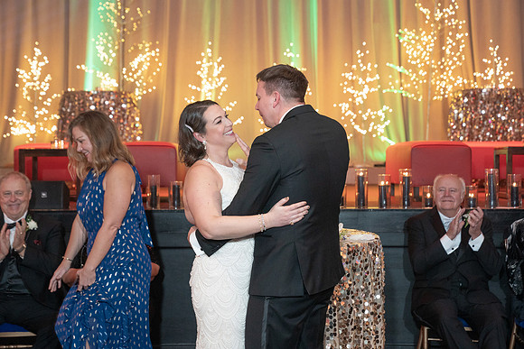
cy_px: 174
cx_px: 262
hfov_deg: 27.8
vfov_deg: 18.8
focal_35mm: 73
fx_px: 1059
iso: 4000
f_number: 4
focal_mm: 70
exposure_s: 1/125
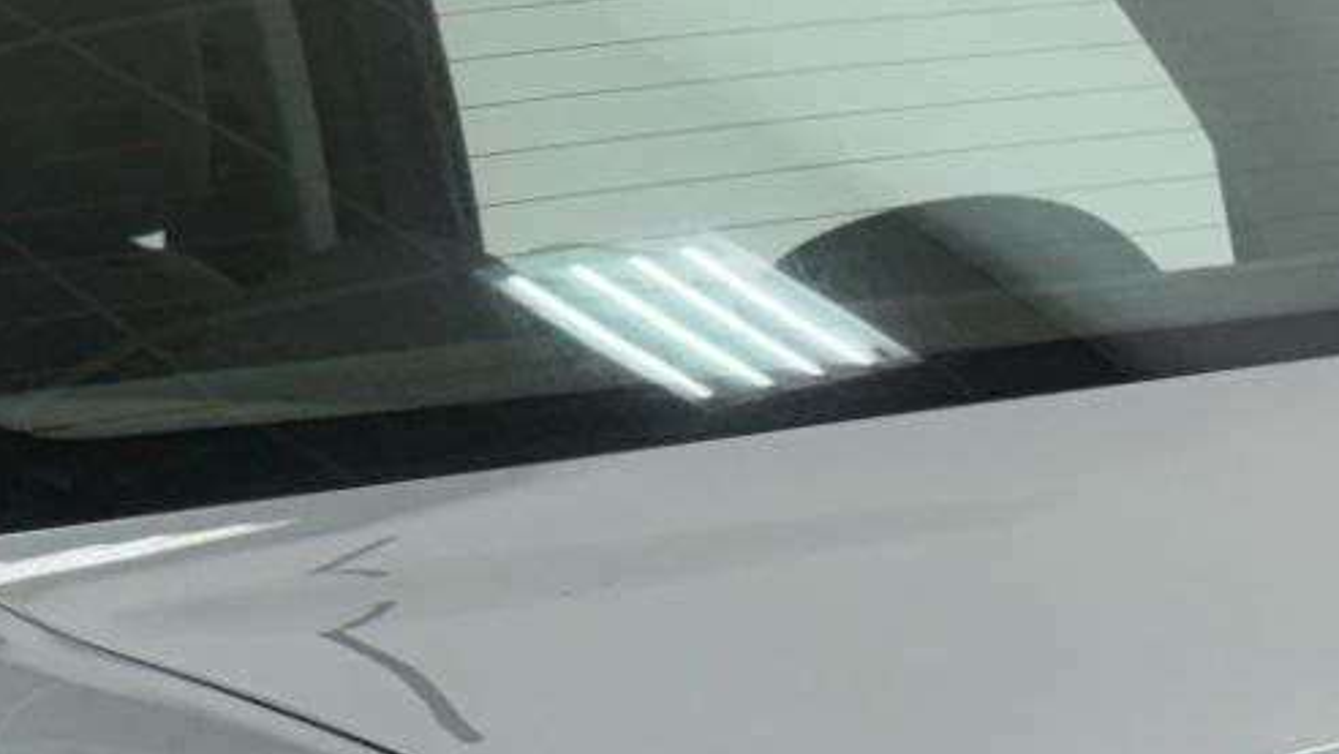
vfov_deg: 5.9
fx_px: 7245
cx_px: 686
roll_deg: +0.7
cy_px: 1301
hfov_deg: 10.6
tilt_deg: -13.0
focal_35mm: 204
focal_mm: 6.76
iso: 100
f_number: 1.78
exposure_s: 1/60
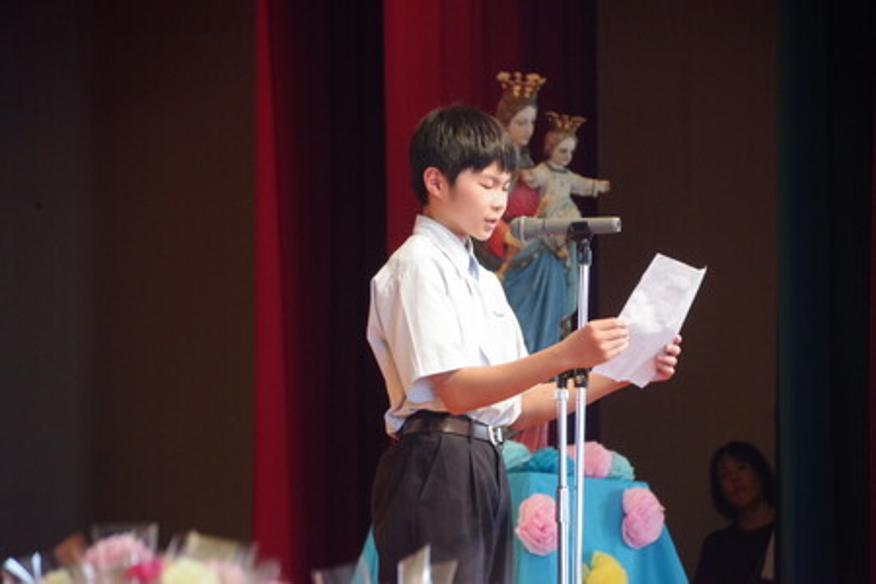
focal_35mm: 270
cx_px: 438
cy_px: 292
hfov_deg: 7.6
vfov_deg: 5.1
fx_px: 6569
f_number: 6.3
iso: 6400
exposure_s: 1/100
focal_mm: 180
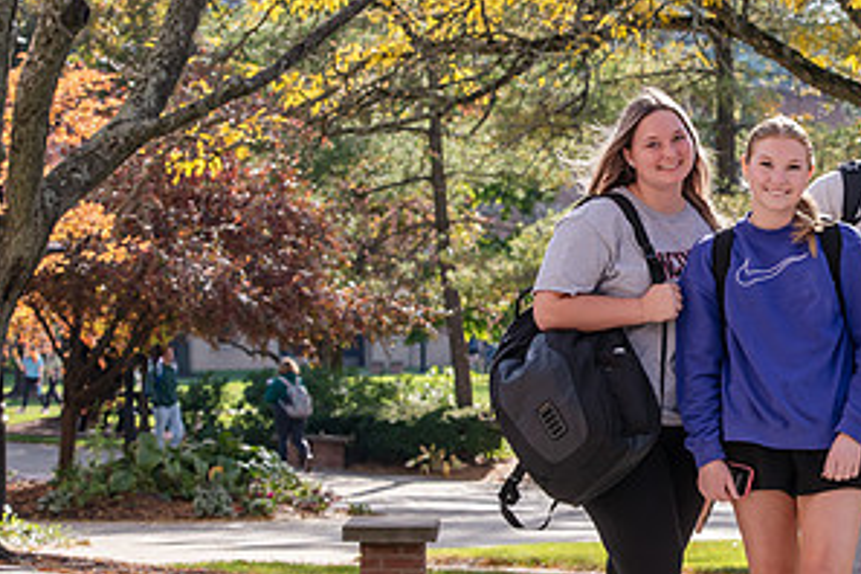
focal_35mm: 166
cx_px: 791
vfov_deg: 8.3
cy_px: 239
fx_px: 3970
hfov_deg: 12.3
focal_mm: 85
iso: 250
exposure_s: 1/200
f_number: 8
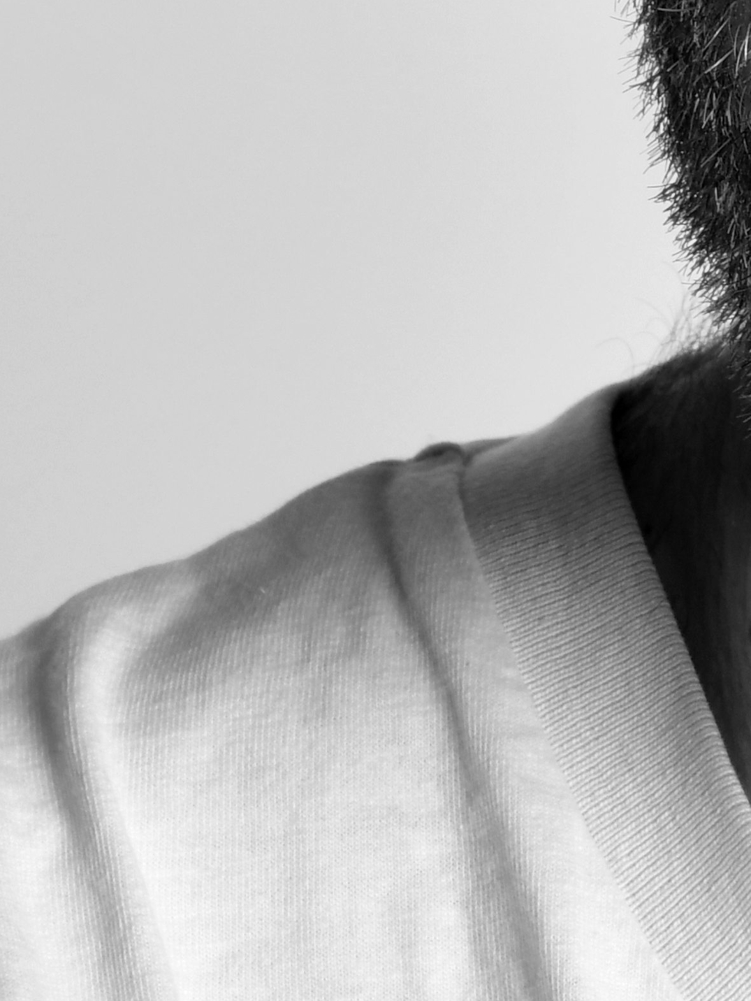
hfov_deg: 3.1
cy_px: 74
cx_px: 1382
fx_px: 13887
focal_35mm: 480
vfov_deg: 4.1
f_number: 14
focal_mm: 95
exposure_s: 1/100
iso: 100
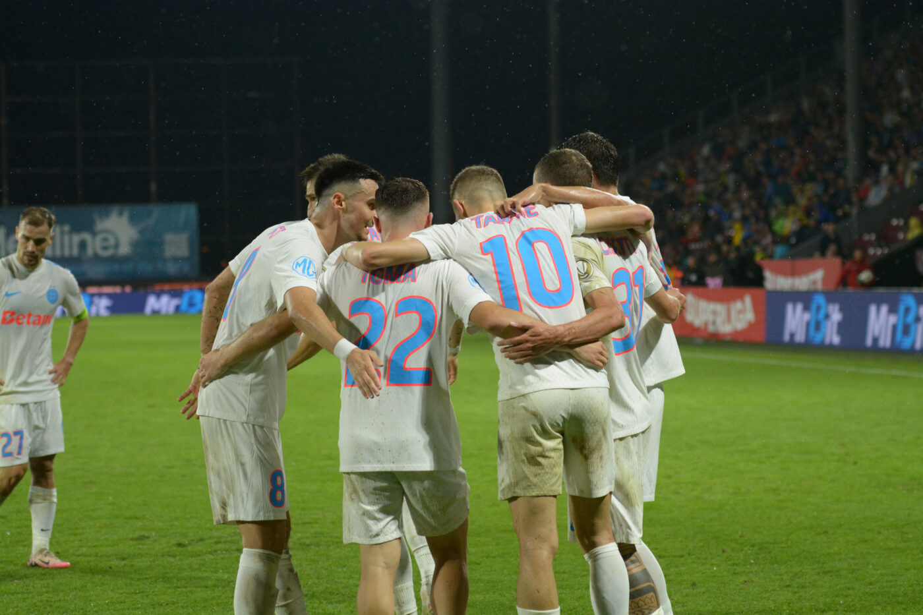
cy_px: 308
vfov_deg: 13.0
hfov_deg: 19.5
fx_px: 2692
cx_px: 462
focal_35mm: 105
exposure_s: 1/1600
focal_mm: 70
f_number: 2.8
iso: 1600
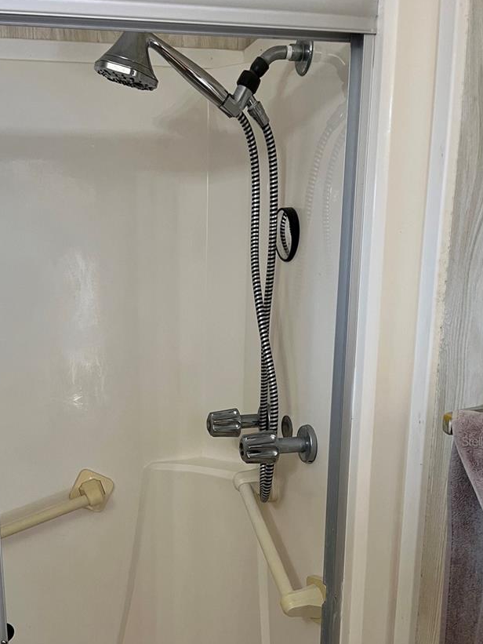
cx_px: 165
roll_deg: +1.3
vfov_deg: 48.0
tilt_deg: -14.8
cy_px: 441
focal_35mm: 38
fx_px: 707
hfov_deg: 37.4
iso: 100
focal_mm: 5.1
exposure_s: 1/60
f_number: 1.6
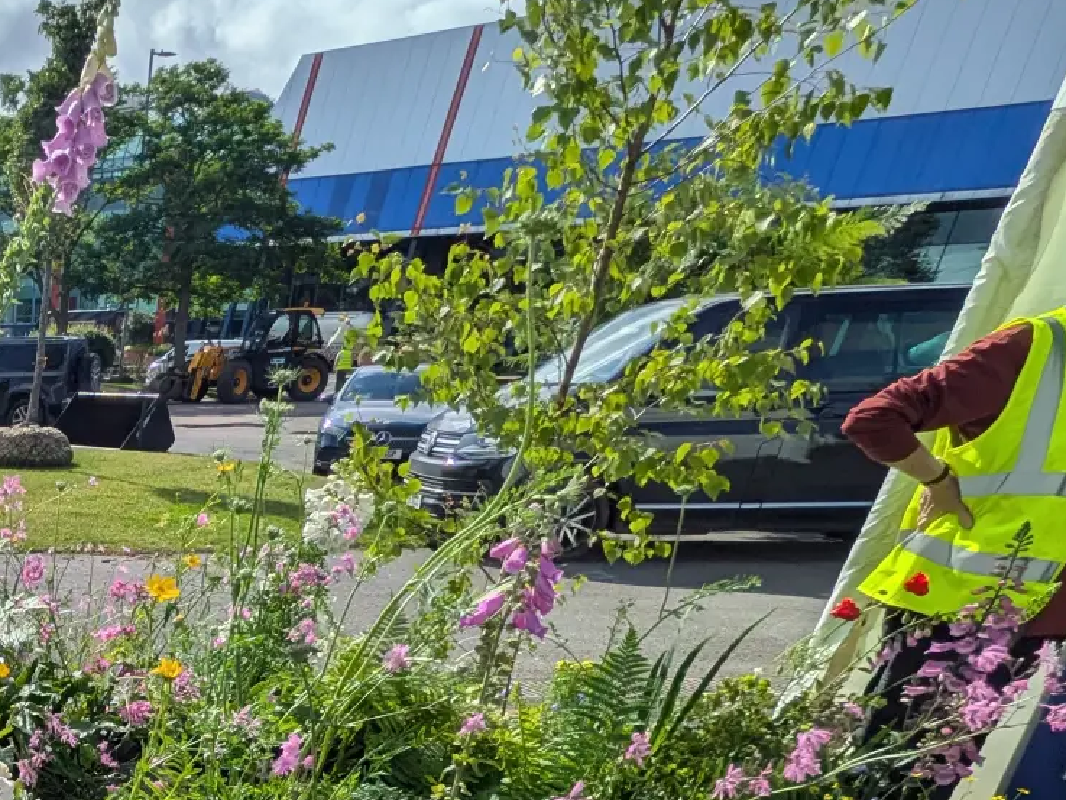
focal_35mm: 38
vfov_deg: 31.9
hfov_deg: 38.1
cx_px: -176
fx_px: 1170
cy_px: 942
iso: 49
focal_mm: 1.83
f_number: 2.2
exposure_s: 1/4184
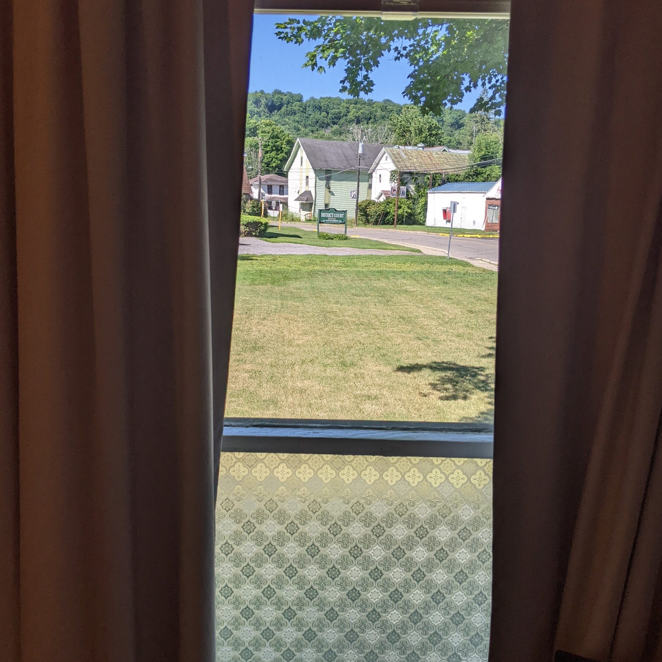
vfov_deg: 48.4
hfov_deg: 48.4
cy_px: 370
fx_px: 736
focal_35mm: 34
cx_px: 322
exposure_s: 1/1067
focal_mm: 4.44
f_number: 1.8
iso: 45
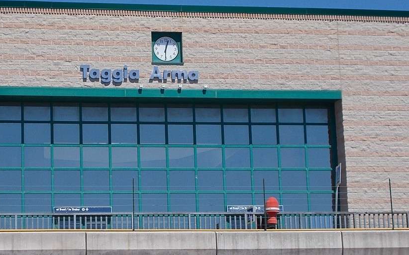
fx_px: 1214
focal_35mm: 109
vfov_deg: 12.0
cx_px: 131
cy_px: 139
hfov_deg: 19.1
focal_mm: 11.8
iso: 80
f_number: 13.3
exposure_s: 1/100
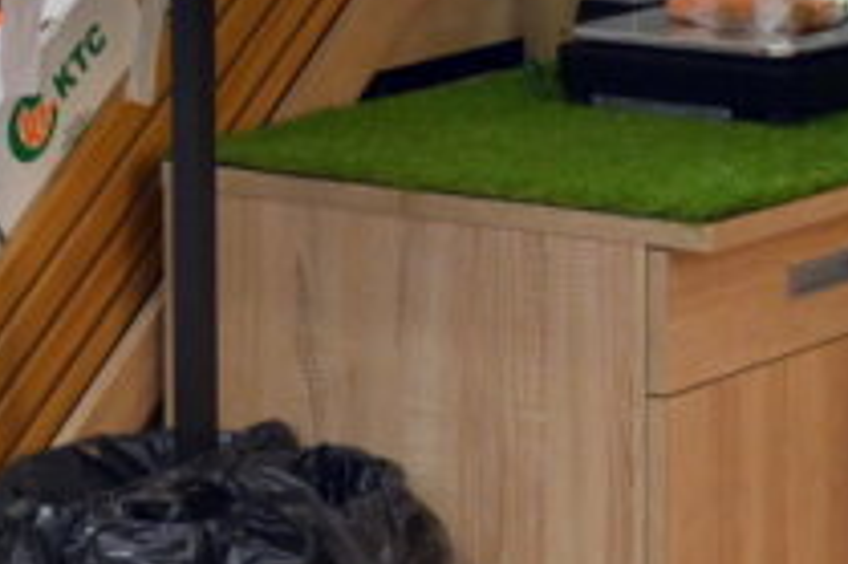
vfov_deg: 7.1
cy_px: -237
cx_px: 101
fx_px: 4495
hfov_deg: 10.7
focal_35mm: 191
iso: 800
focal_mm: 39
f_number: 8
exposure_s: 1/100
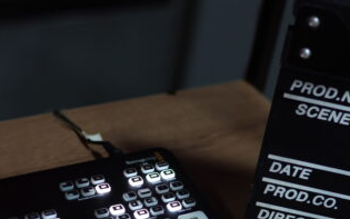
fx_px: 973
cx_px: 197
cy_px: 200
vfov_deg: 12.7
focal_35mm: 102
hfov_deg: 20.4
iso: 200
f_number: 1.8
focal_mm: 35
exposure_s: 1/50
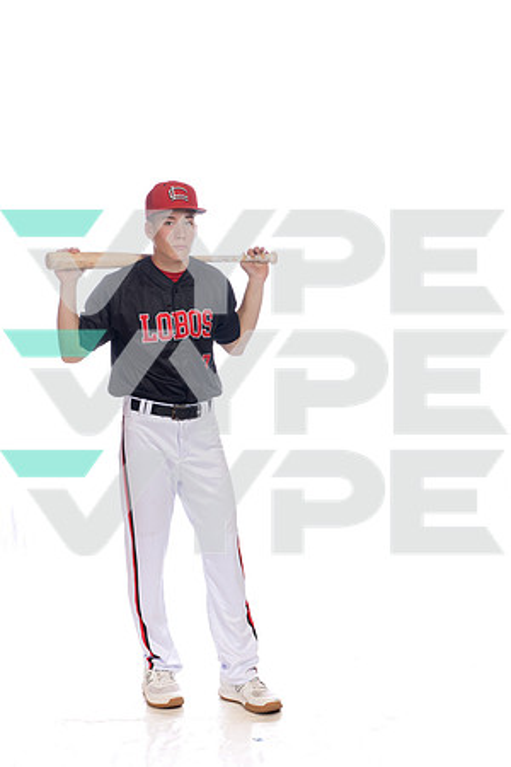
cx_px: 256
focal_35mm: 67
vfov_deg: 30.1
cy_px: 384
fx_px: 1426
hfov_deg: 20.3
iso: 800
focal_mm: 67
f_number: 7.1
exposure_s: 1/250
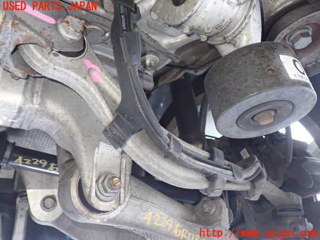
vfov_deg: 46.8
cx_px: 160
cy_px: 120
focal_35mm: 30
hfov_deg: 60.0
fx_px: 277
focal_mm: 5.4
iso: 800
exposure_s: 1/30
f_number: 2.3
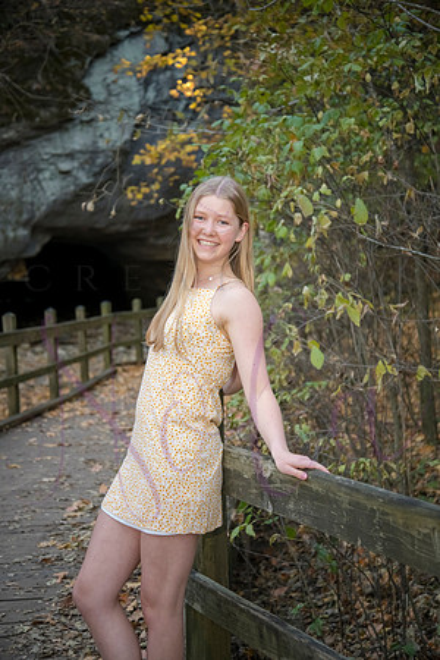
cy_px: 330
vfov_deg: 32.4
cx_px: 220
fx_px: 1137
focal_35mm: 62
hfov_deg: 21.9
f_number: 4.5
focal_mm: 62
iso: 800
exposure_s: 1/250
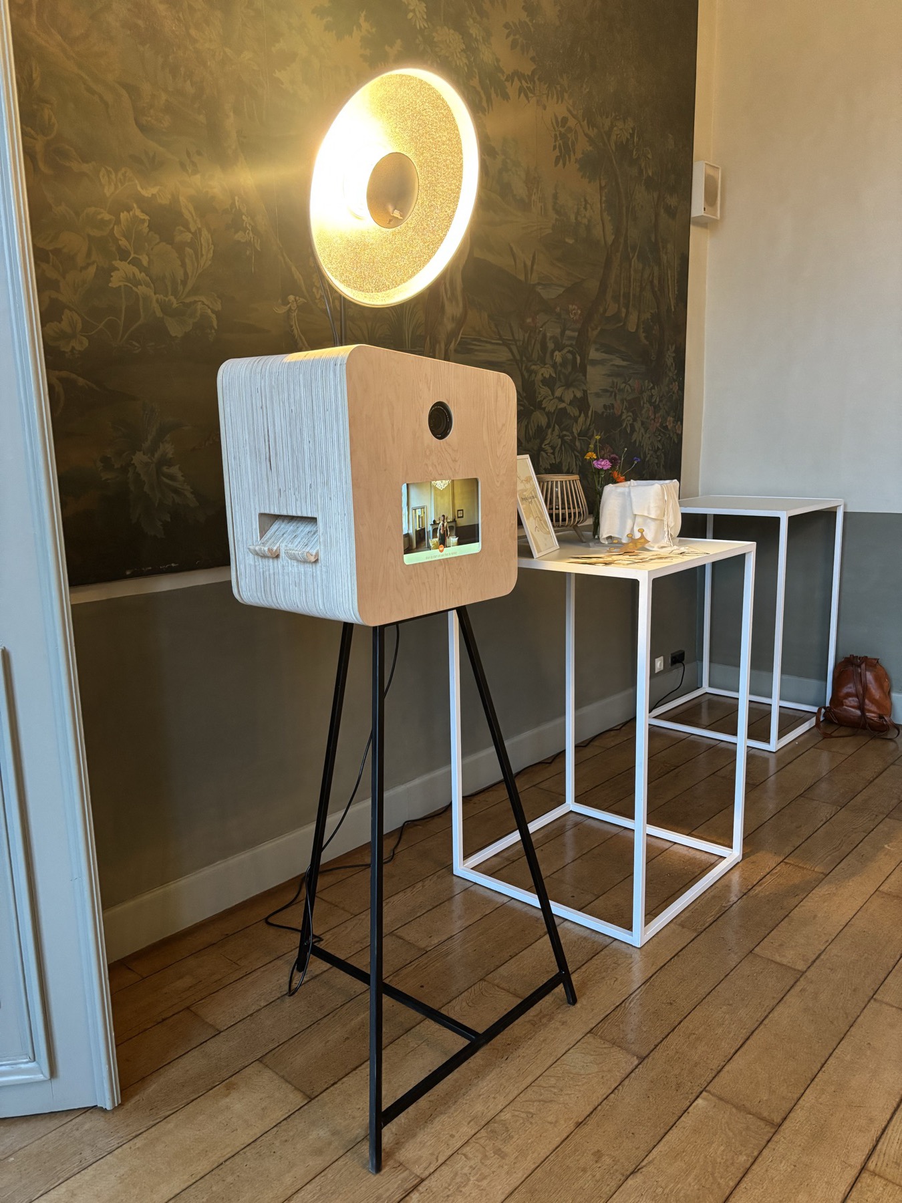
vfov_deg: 67.3
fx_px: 903
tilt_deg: -11.7
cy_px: 602
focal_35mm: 26
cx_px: 451
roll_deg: +0.3
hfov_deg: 53.1
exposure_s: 1/33
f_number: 1.6
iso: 400
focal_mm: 5.96
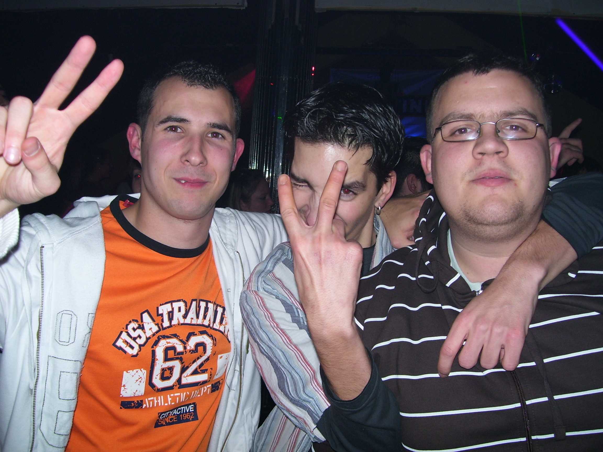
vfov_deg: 39.7
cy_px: 226
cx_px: 302
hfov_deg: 51.4
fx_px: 627
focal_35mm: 36
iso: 80
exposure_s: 1/60
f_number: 2.7
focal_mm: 6
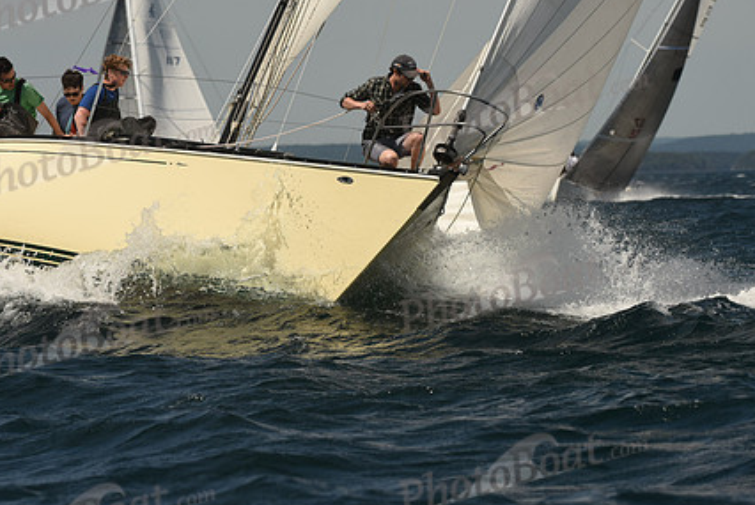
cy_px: 222
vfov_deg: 4.1
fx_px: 7138
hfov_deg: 6.1
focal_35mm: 340
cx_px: 308
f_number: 8
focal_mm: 250
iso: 250
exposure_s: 1/1000
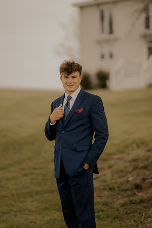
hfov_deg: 16.1
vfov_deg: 23.9
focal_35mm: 85
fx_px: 538
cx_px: 76
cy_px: 114
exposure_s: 1/1600
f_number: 1.4
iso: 64
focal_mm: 85
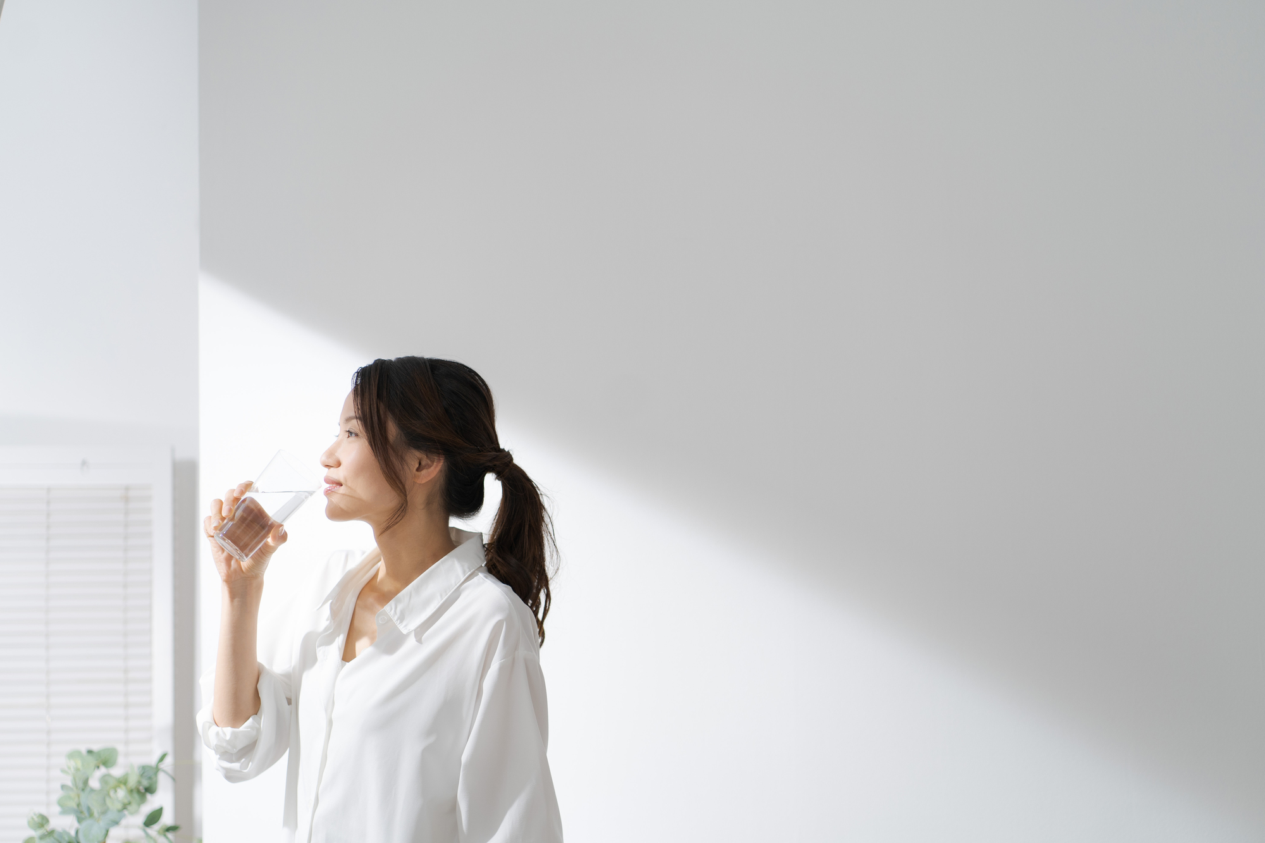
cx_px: 632
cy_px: 422
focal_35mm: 85
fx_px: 2986
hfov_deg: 23.9
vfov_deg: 16.1
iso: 200
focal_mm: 85
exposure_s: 1/500
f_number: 2.5
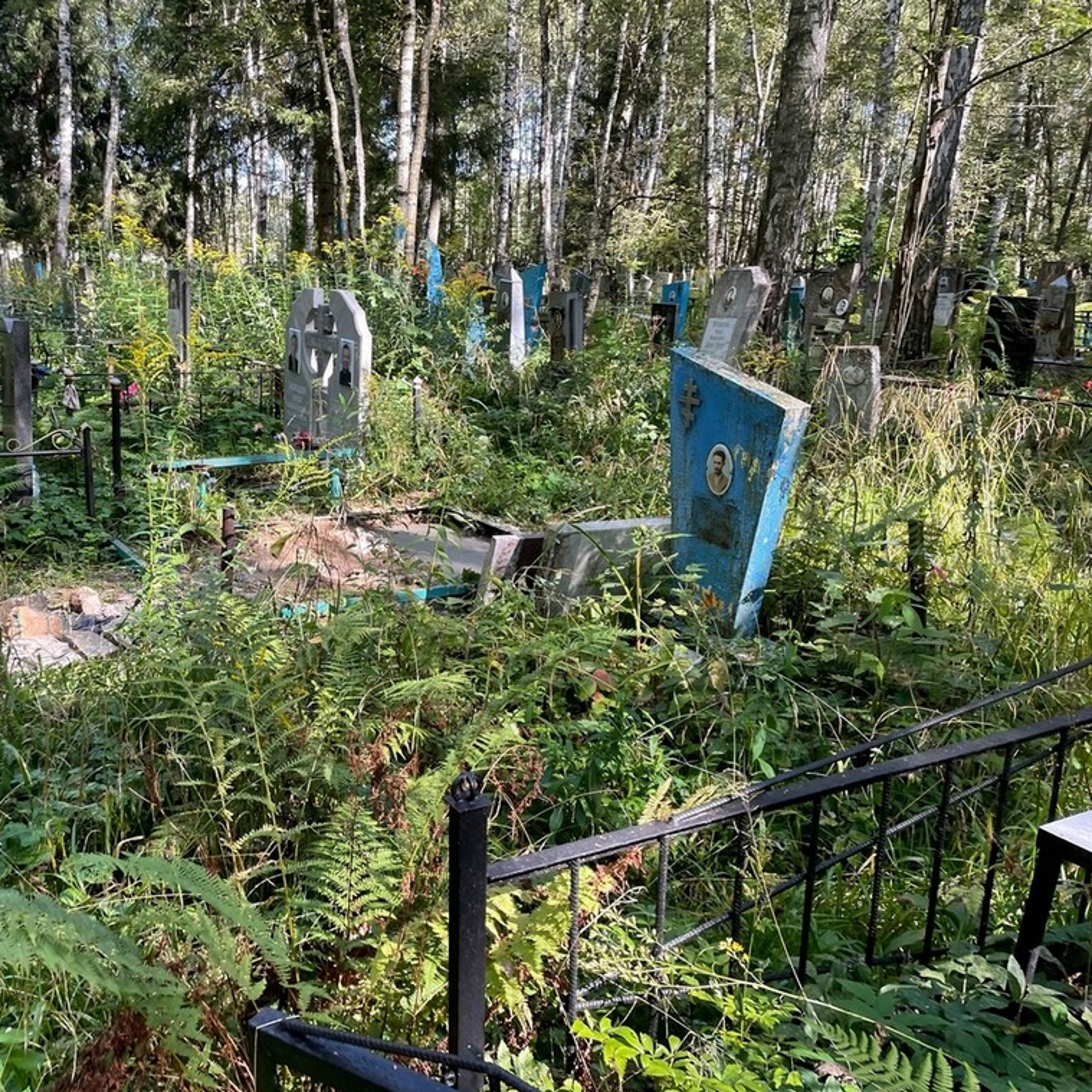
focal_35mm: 31
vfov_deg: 52.5
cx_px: 357
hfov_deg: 51.5
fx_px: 1106
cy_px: 547
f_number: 1.6
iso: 40
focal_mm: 4.2
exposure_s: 1/121
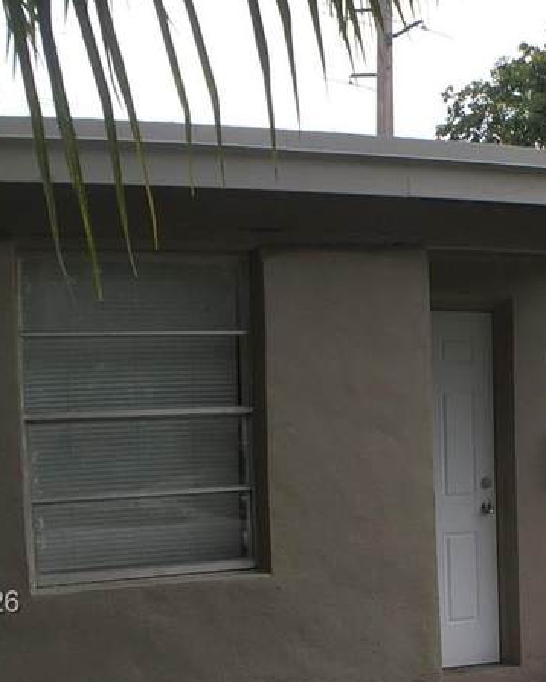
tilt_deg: -6.6
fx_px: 1635
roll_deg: +0.7
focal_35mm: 81
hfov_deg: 18.2
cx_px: 616
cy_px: 604
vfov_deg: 23.0
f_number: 2.2
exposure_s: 1/340
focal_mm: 4.15
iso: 25
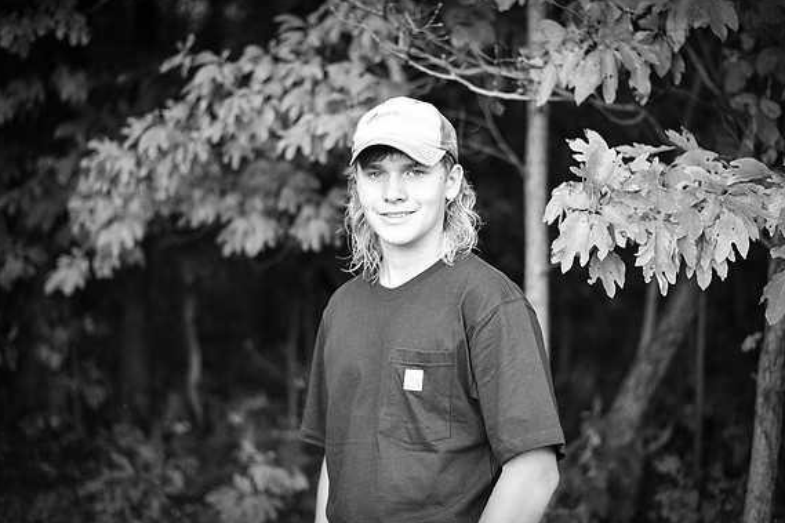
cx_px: 393
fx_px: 1112
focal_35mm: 51
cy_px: 263
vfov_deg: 26.5
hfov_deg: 38.9
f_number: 2.2
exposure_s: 1/1000
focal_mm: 50
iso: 1600
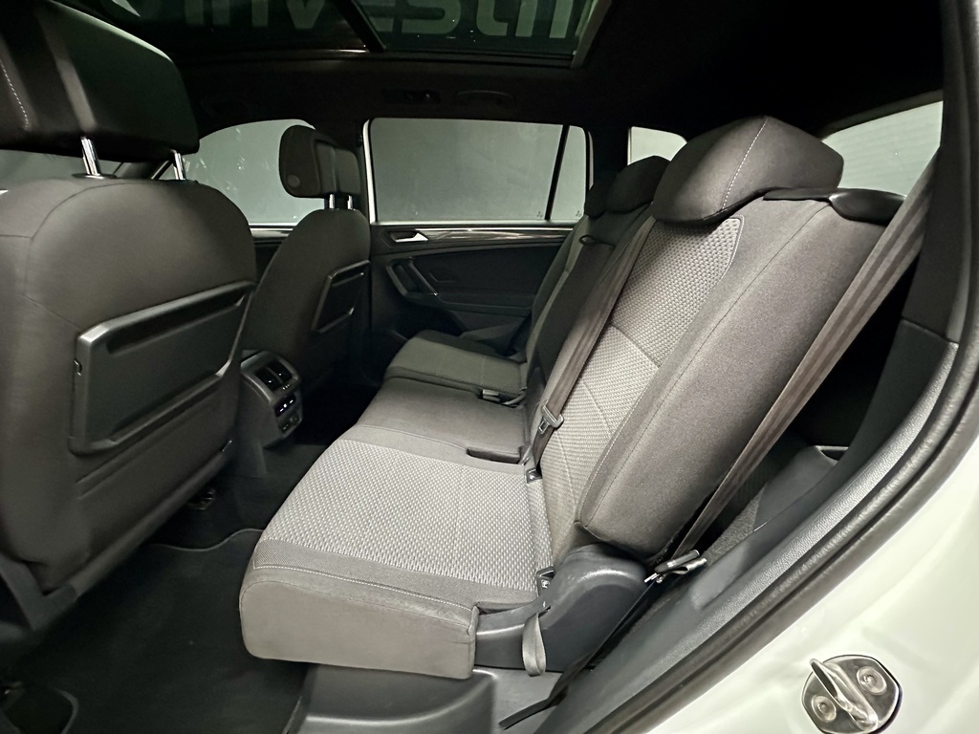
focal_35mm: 14
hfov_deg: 102.1
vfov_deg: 85.7
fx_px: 396
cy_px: 367
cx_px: 490
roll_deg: -2.4
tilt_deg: -21.2
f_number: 2.2
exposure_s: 1/35
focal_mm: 2.22
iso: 1600
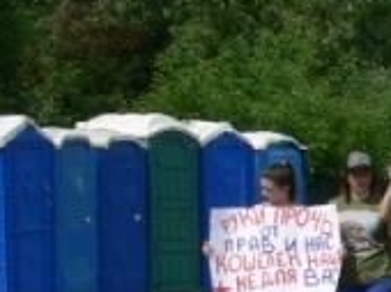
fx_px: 2380
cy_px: 205
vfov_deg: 7.0
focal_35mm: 211
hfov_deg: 8.6
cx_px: 936
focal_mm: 7.4
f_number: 5.6
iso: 80
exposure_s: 1/500
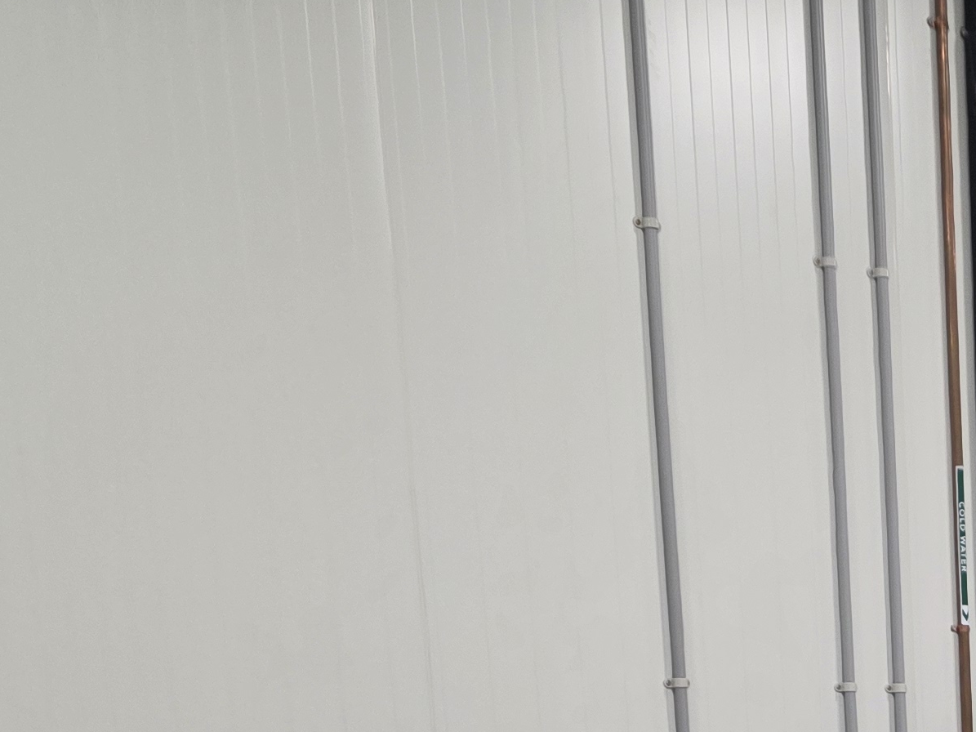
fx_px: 2171
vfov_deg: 16.9
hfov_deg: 22.0
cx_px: 1370
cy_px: 1176
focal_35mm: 77
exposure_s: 1/100
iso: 80
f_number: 1.7
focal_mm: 6.3
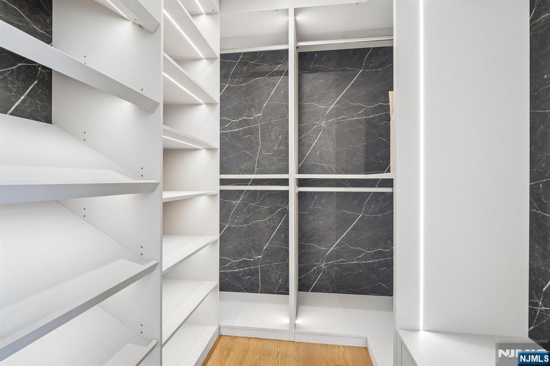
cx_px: 275
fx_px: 244
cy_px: 183
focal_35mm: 16
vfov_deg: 73.7
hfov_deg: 96.8
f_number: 8
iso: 400
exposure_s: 1/5
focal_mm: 16
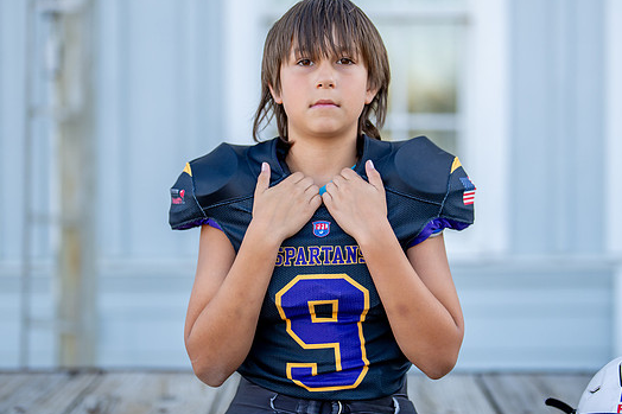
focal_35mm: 82
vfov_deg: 16.6
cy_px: 201
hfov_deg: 24.8
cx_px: 340
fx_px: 1416
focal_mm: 50
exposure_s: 1/1600
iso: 100
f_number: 1.2
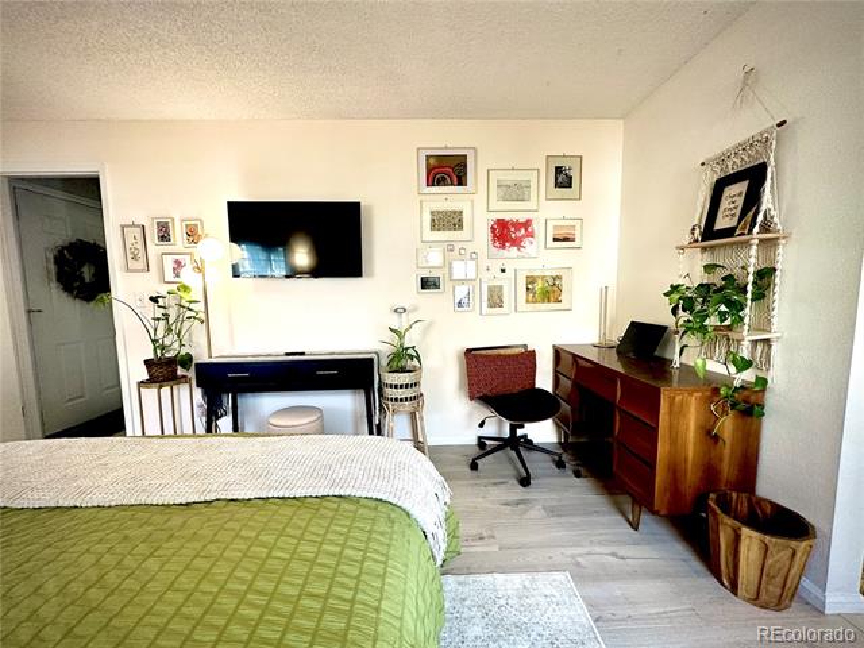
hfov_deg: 102.1
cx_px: 432
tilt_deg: -5.3
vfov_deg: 85.7
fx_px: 349
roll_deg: +0.4
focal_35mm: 14
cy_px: 324
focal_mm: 2.22
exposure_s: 1/60
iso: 200
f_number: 2.2
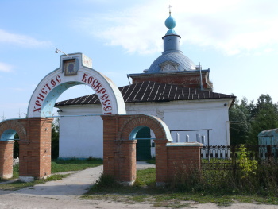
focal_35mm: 35
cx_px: 139
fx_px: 281
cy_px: 104
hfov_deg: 52.6
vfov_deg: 40.7
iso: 100
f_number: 5.6
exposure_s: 1/400
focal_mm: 7.4
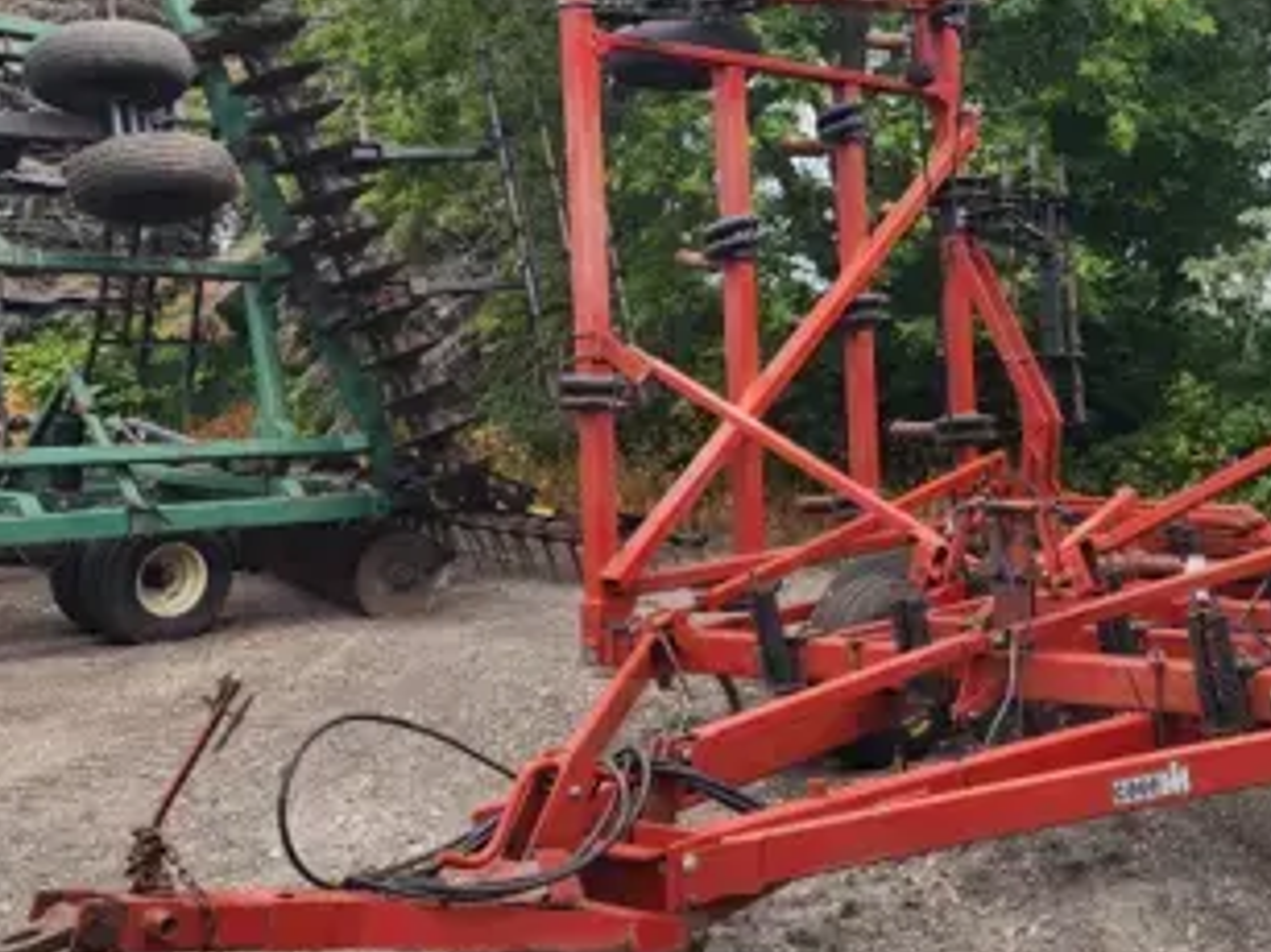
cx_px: 1056
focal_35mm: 48
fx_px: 1762
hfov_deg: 37.9
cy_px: 281
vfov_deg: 29.9
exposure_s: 1/547
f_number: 1.8
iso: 12
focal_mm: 6.4
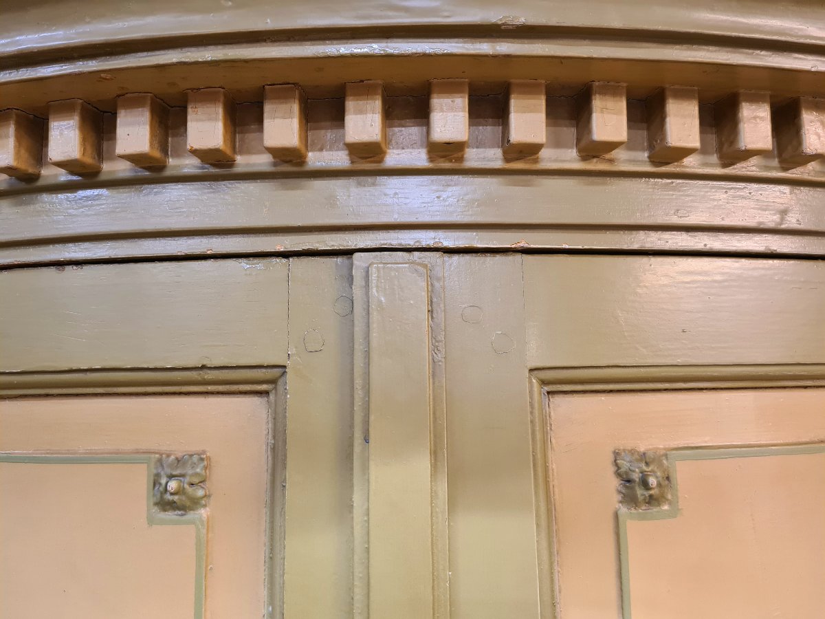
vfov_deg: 53.1
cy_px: 310
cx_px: 412
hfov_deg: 67.3
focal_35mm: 26
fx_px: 620
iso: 400
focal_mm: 5.4
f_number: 1.8
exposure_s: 1/50
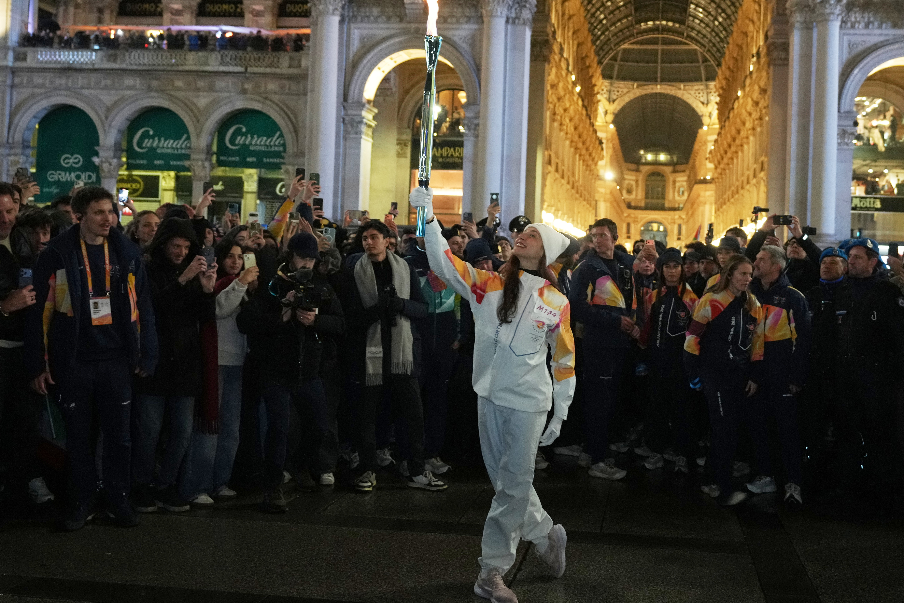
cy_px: 235
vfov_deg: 33.3
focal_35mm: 40
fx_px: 1004
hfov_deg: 48.0
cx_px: 561
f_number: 2.8
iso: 3200
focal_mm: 29
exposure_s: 1/50
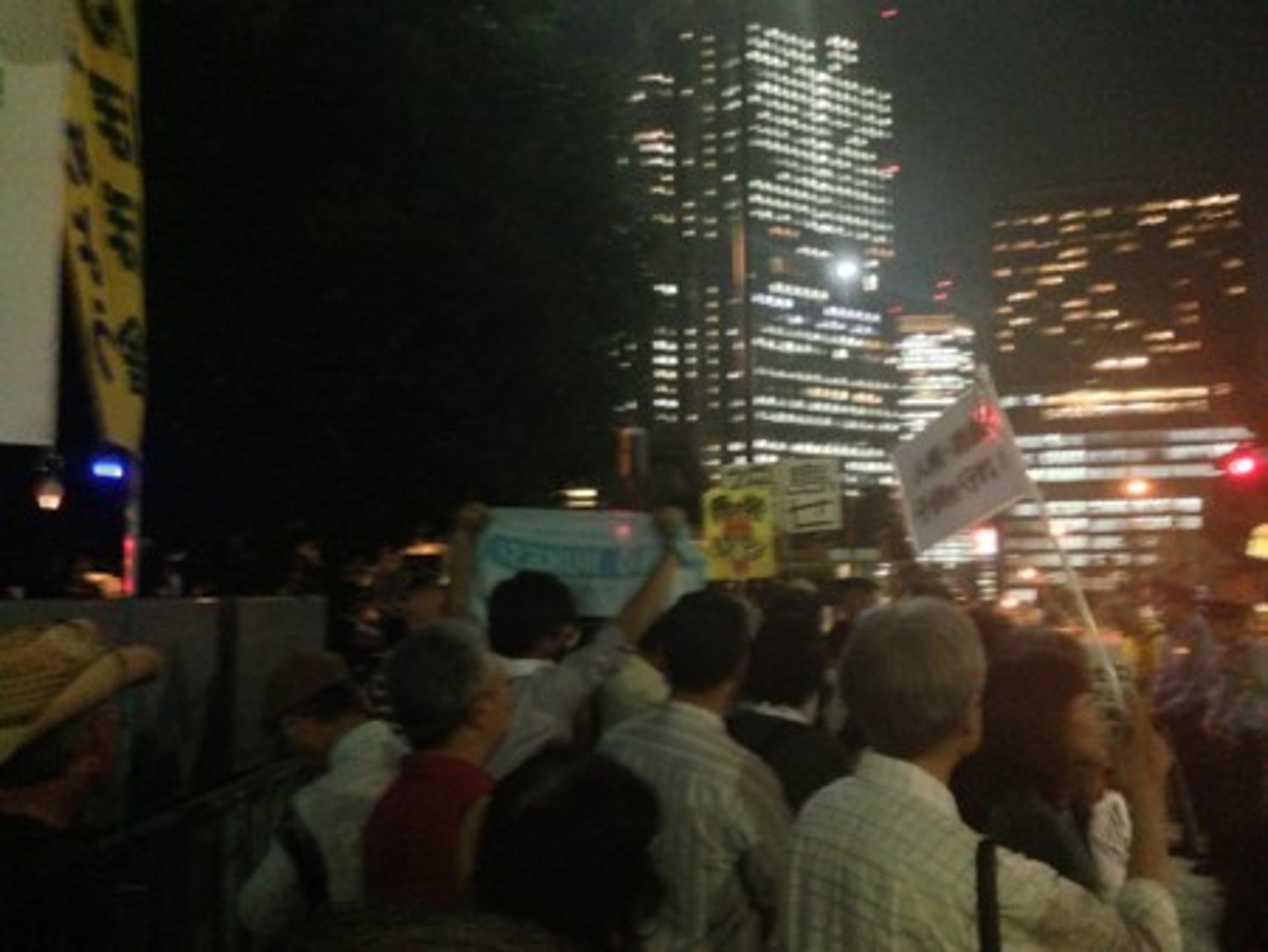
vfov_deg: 43.0
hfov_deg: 55.3
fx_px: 1209
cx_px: 634
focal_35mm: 33
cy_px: 476
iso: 1600
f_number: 2.4
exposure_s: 1/20
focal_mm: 4.13
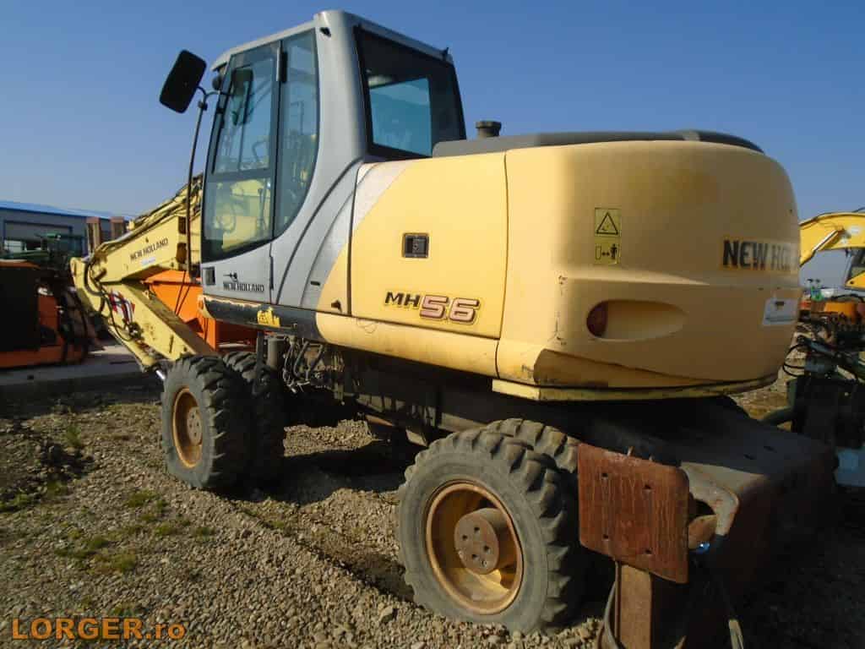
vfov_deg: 53.1
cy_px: 324
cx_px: 432
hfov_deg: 67.3
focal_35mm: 26
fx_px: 650
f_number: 8
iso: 100
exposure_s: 1/250
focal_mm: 4.6
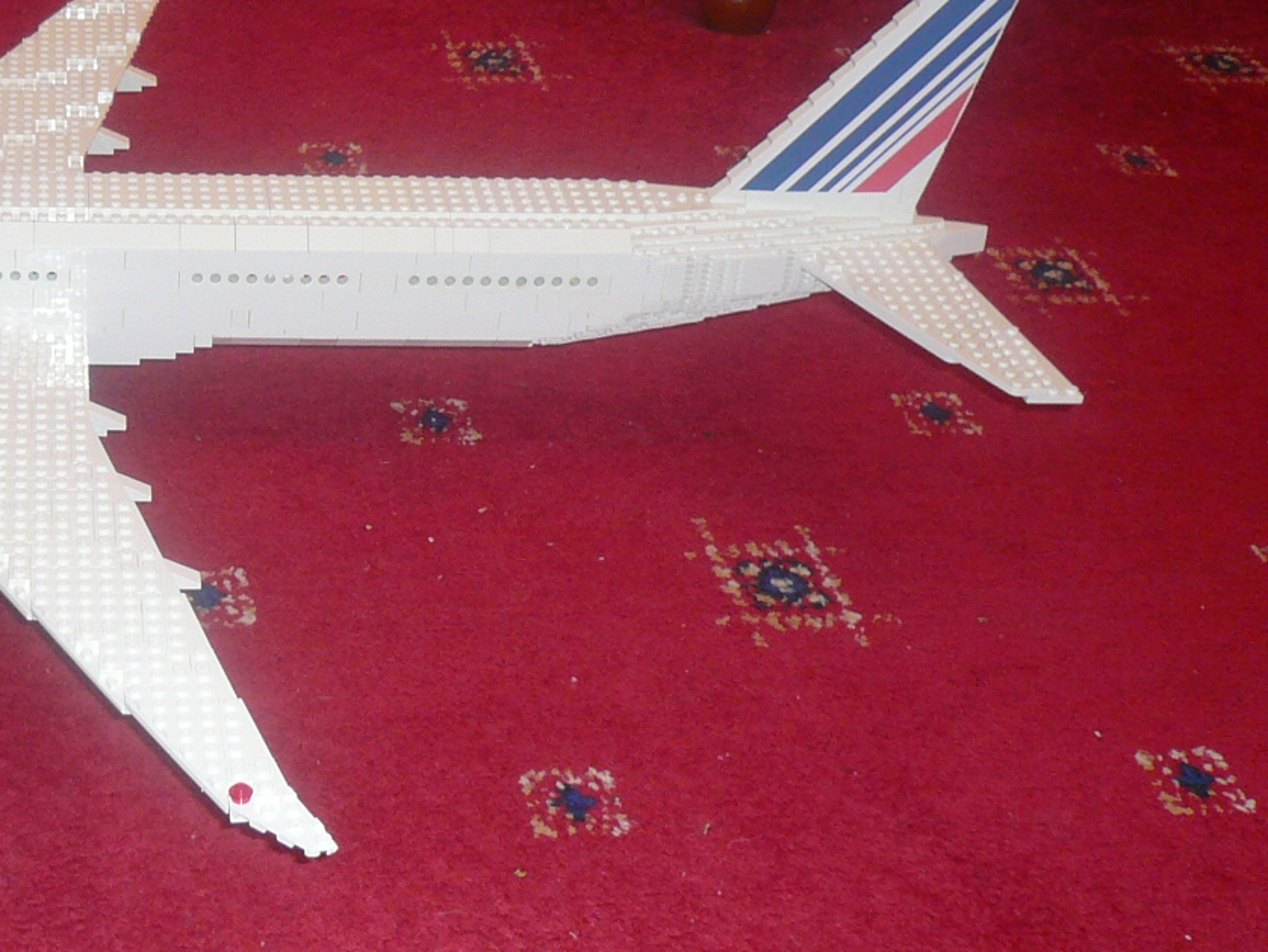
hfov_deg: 29.1
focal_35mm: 63
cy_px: 313
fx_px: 2308
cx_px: 65
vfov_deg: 23.2
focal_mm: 4.6
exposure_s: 1/8
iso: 100
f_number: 2.8
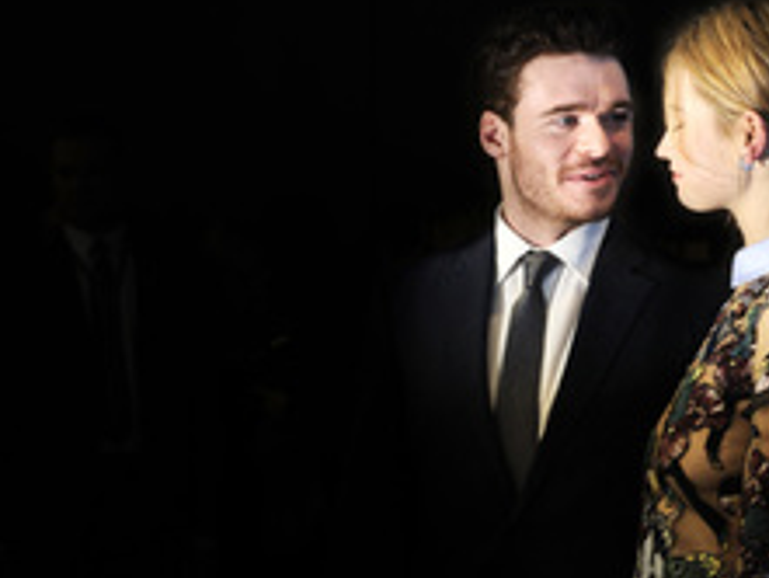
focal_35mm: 153
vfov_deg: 9.7
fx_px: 3401
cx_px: 165
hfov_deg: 12.8
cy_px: 446
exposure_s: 1/200
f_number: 7.1
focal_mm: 78
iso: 200
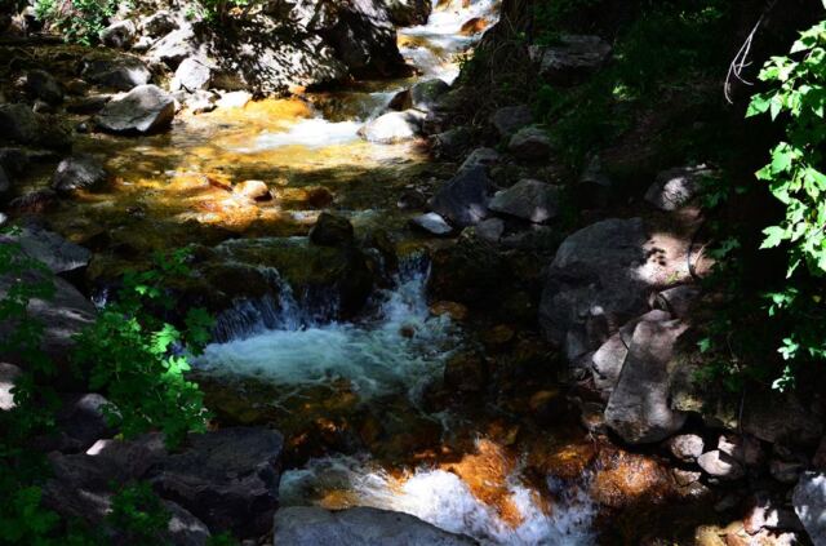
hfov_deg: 37.9
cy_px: 273
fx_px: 1201
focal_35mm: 52
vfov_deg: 25.6
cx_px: 413
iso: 400
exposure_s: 1/100
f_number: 9
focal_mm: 35
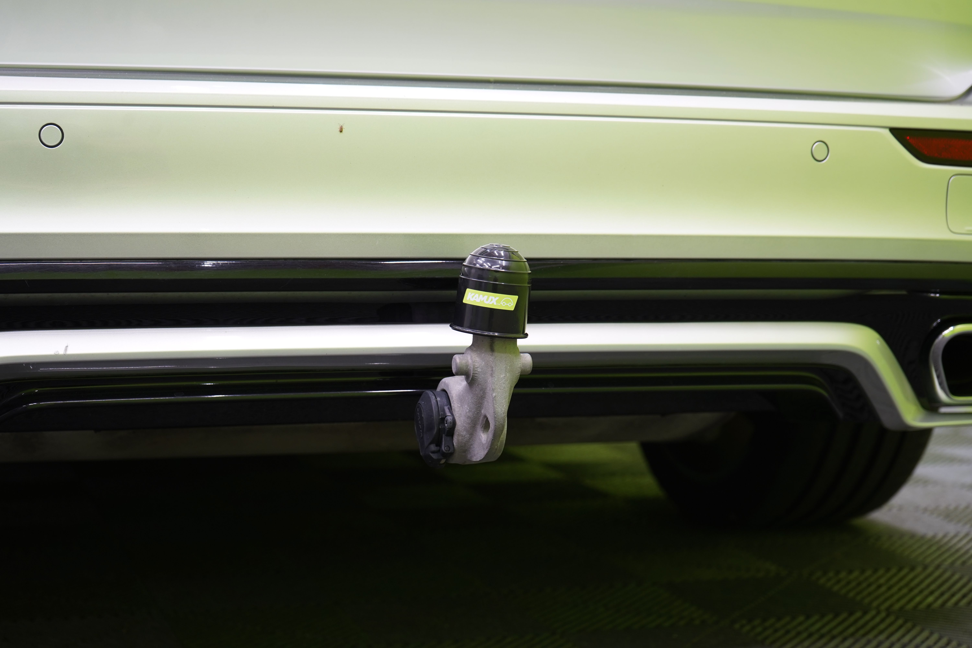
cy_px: 324
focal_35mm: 63
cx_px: 486
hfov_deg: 31.9
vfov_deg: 21.6
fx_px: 1701
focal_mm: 63
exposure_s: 1/25
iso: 640
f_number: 5.6
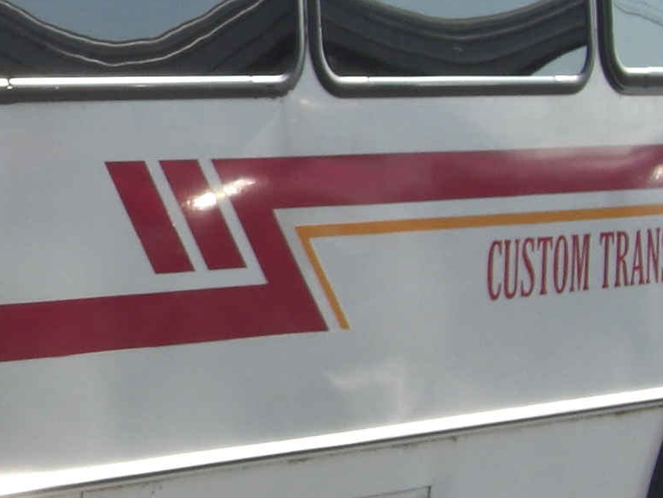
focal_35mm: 180
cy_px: 146
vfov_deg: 8.2
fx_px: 3449
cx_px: -430
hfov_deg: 10.5
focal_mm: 7.9
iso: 80
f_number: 4
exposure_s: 1/320
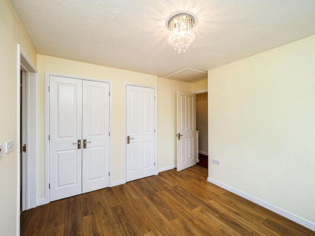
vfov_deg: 85.7
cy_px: 118
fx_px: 127
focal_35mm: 14
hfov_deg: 102.1
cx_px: 158
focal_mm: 7
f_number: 7.1
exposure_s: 1/80
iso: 1000
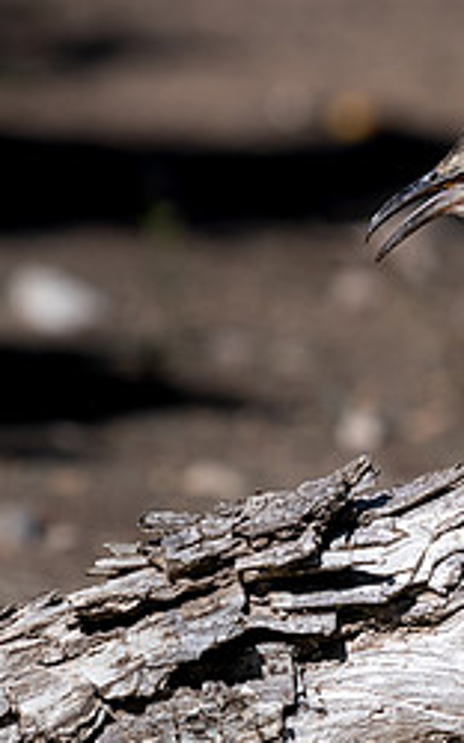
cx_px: 495
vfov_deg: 1.4
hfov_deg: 0.9
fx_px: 29614
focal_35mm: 1462
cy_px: 507
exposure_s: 1/1600
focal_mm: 300
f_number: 5.6
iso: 320
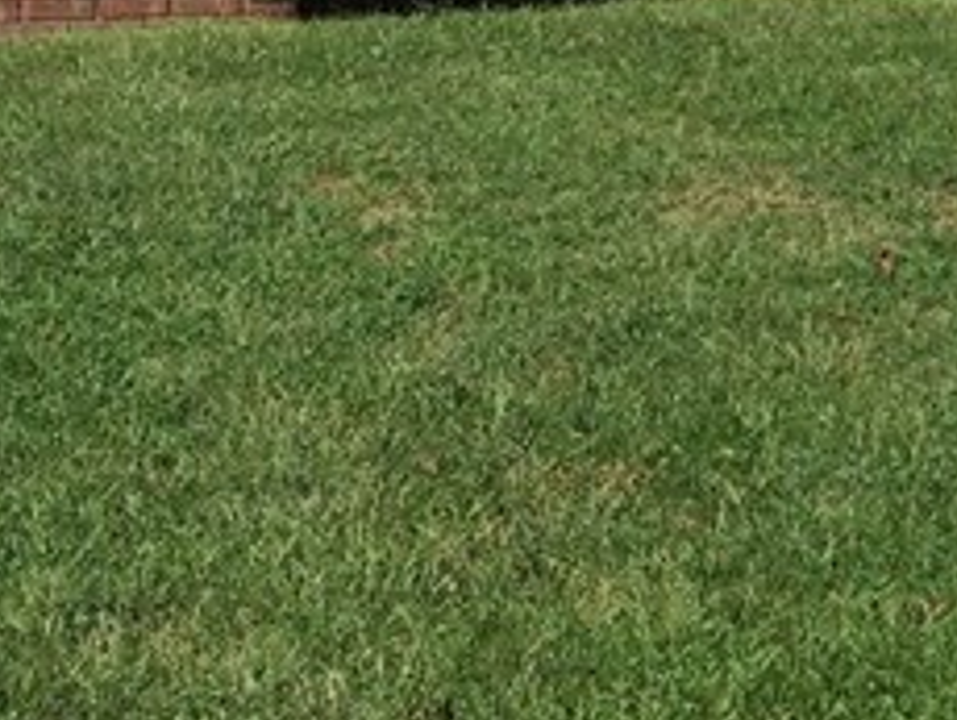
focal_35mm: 129
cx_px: 1128
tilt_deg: +1.1
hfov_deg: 14.8
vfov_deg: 11.2
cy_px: -237
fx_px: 3570
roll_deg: +0.9
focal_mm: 4.15
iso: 32
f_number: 2.2
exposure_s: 1/2564
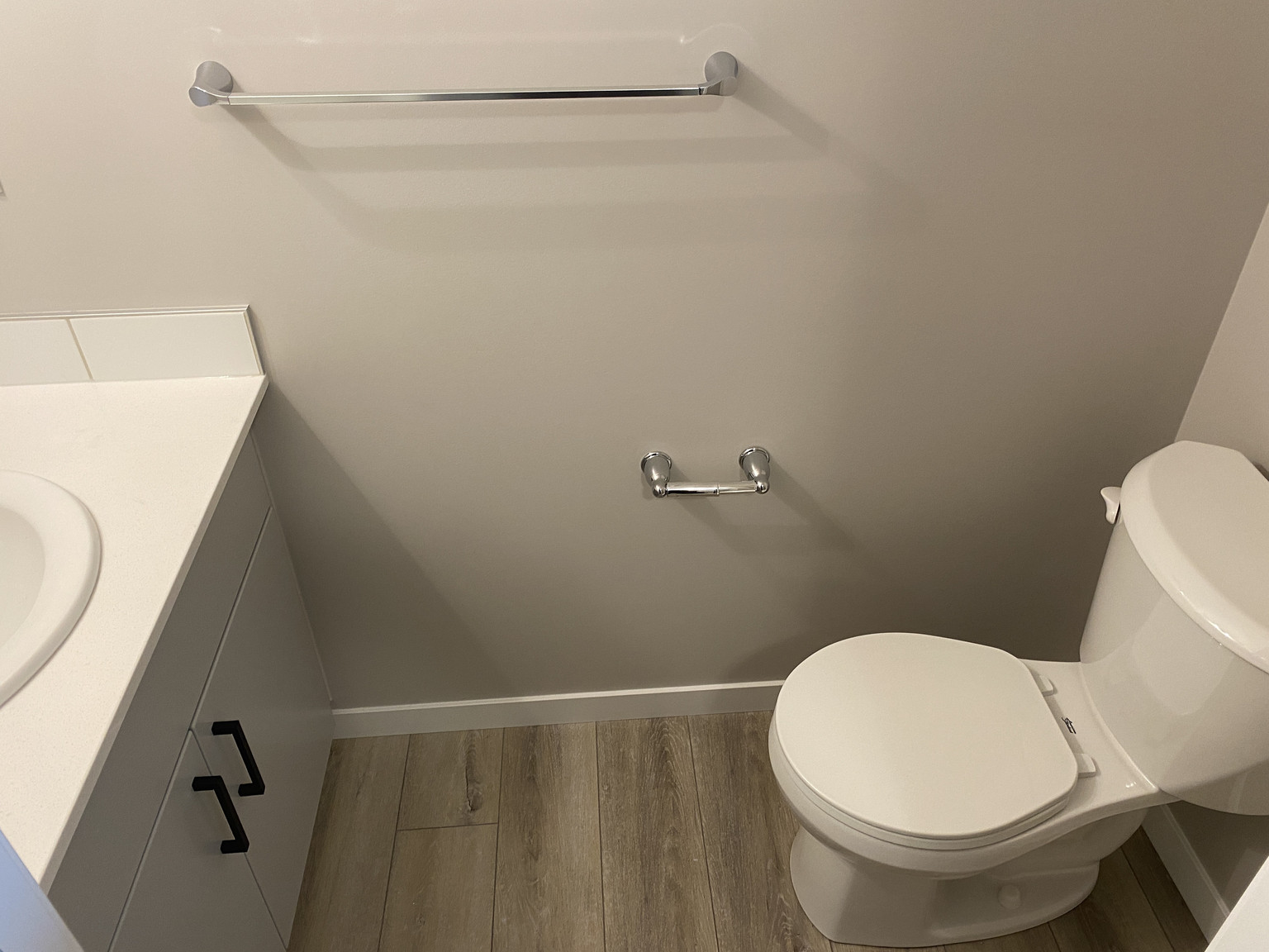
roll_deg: +1.3
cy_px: 476
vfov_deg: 53.1
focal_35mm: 26
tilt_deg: -37.6
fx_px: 953
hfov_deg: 67.3
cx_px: 634
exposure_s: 1/60
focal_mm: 4.25
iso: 125
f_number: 1.8
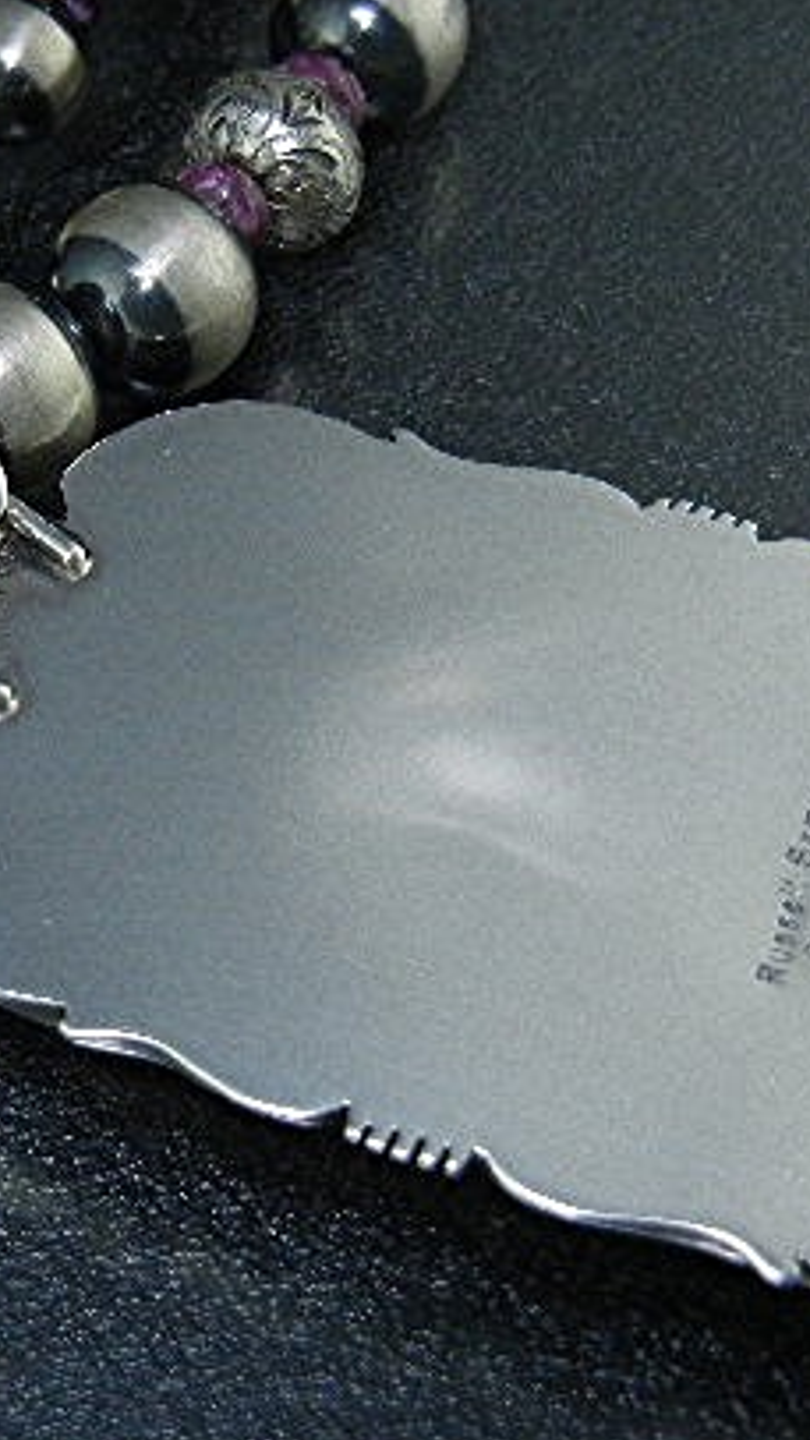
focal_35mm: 77
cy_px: 644
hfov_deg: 15.6
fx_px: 2939
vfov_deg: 27.5
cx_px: 124
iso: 575
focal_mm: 8.1
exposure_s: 1/30
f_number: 7.6
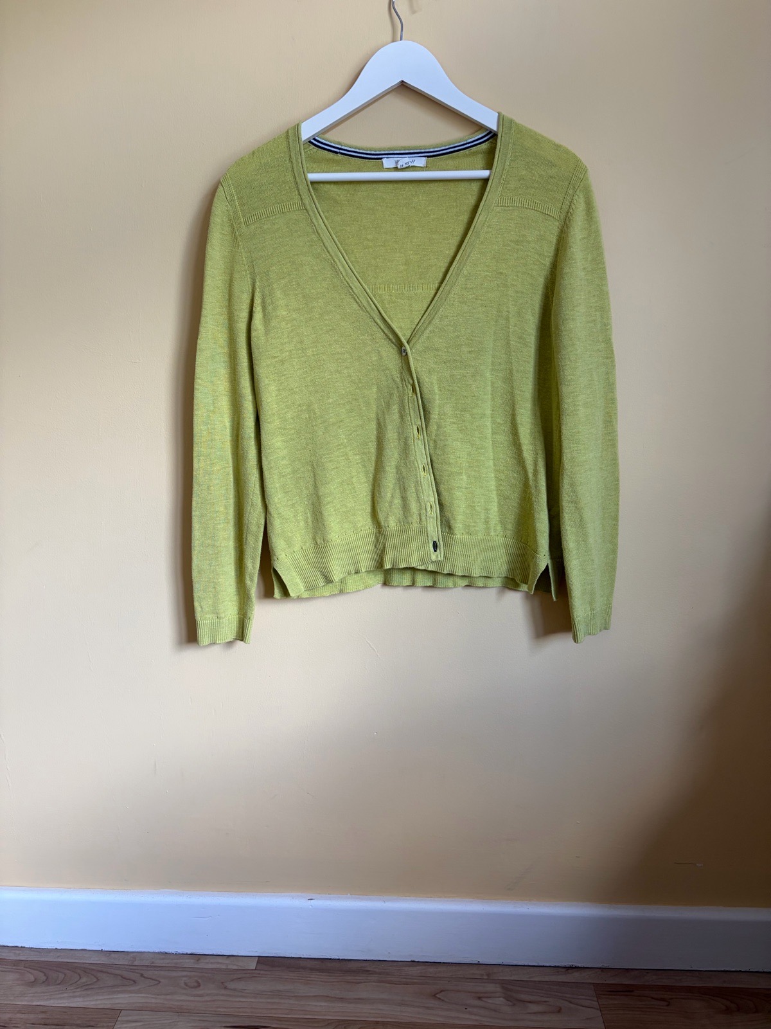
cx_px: 386
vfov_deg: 67.3
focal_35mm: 26
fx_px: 772
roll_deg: -0.2
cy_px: 514
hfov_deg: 53.1
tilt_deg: -11.4
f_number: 1.6
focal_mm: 5.96
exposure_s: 1/108
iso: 125
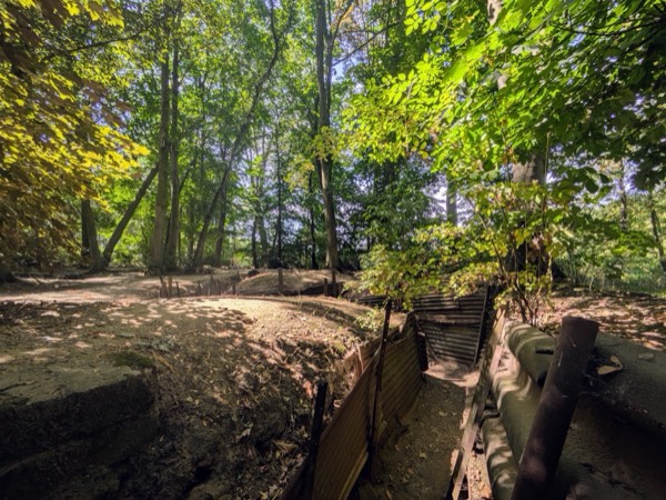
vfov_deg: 85.7
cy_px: 250
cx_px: 333
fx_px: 269
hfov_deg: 102.1
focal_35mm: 14
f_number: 2.2
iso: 43
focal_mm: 1.83
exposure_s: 1/465
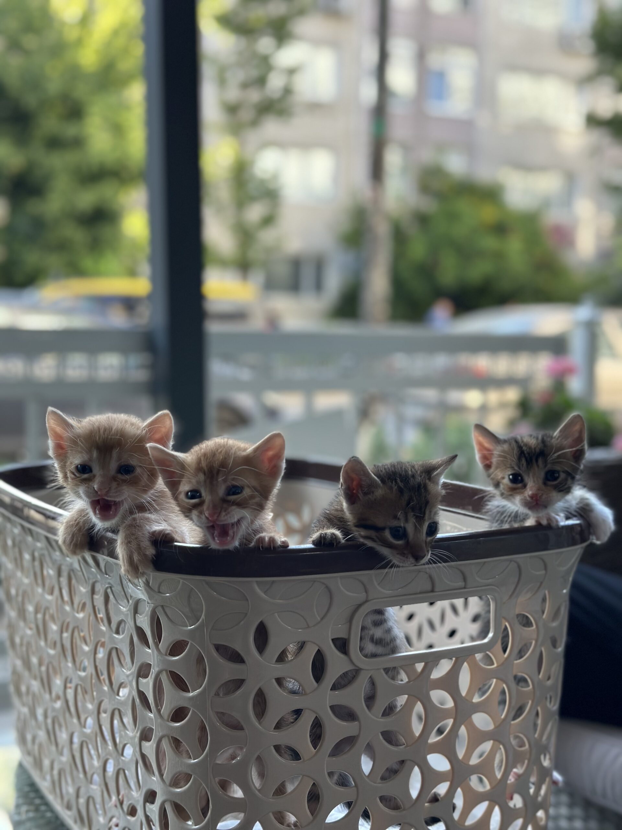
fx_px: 1150
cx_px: 311
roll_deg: -1.9
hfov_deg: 30.3
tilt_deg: -3.7
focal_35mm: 48
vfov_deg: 39.7
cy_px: 415
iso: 80
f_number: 1.78
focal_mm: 6.86
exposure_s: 1/411
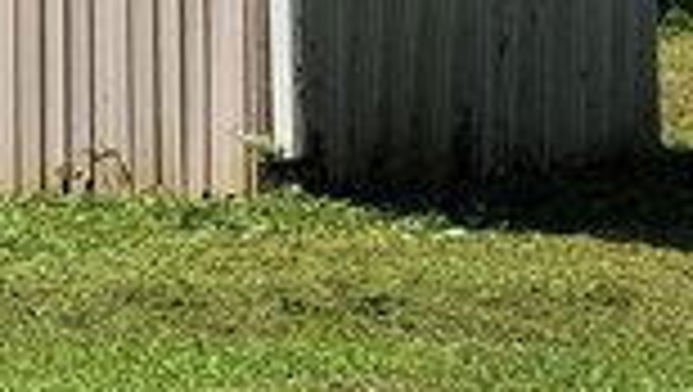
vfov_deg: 6.4
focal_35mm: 188
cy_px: -180
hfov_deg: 9.8
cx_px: -1094
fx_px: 3458
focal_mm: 5.4
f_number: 1.8
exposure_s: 1/1690
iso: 40
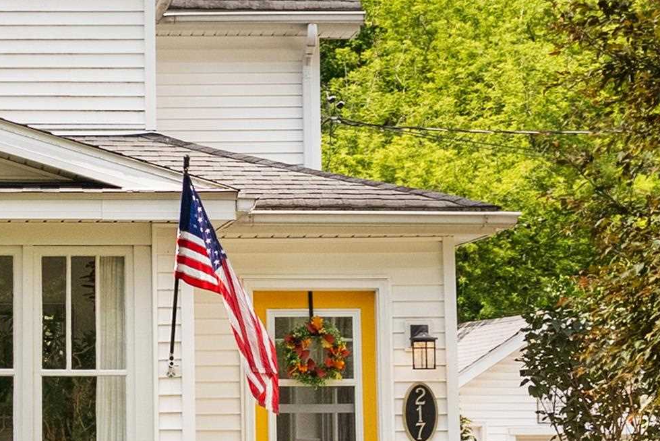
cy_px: 154
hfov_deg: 15.3
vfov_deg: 10.6
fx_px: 2385
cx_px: -96
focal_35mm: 130
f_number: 7.1
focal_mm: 31
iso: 1250
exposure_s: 1/320
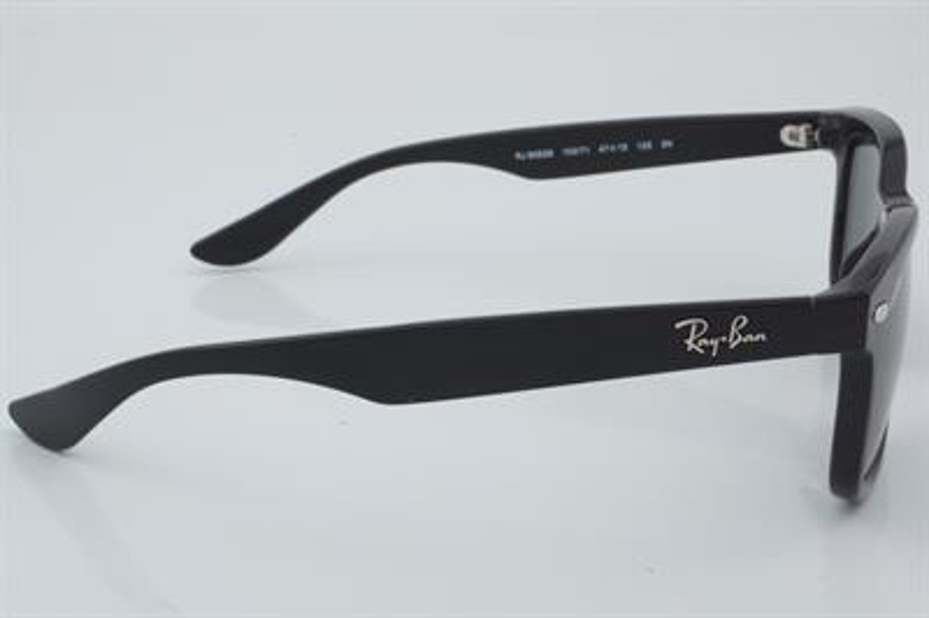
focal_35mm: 75
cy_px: 309
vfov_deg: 18.2
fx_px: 1934
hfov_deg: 27.0
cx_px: 464
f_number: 29
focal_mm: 50
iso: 100
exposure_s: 1/4
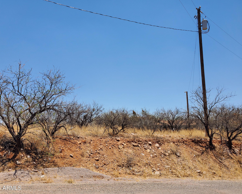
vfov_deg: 51.5
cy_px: 97
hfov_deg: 62.2
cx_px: 121
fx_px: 201
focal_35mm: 28
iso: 50
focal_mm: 4.3
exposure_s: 1/1704
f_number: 2.4
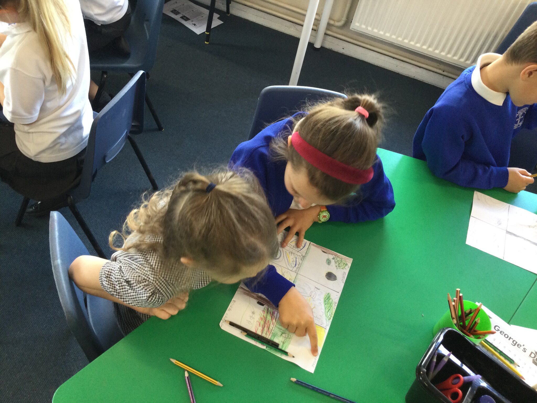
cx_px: 268
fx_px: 481
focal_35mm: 31
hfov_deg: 58.4
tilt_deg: -50.1
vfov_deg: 45.4
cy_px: 202
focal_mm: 3.3
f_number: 2.4
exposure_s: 1/33
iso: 80
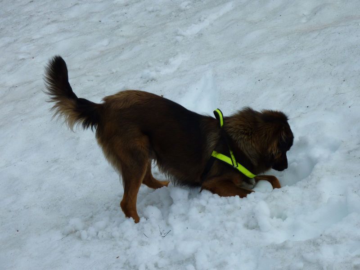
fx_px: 1154
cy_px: 135
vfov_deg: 13.3
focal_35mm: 111
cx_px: 180
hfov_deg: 17.7
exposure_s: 1/800
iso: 80
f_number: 5.6
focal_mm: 18.2
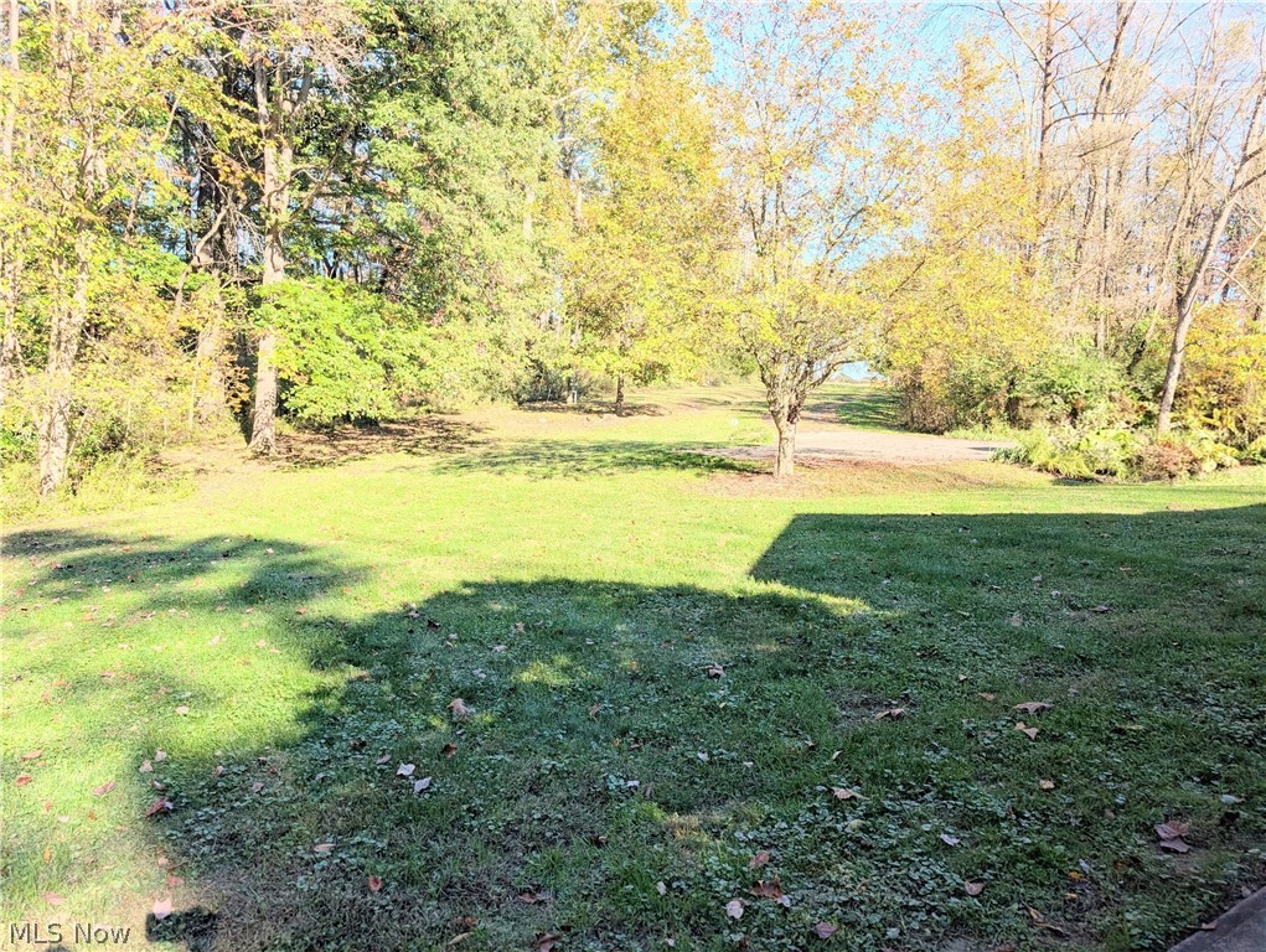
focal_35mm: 24
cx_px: 633
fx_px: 879
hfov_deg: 71.5
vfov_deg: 56.9
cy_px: 476
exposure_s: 1/2646
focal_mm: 6.9
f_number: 1.68
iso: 20
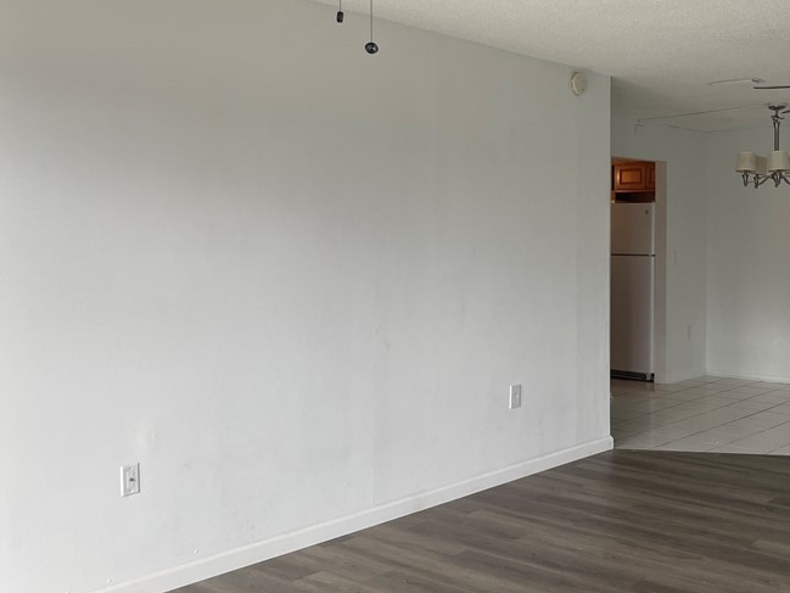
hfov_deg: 44.7
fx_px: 936
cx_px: 556
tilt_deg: +0.7
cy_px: 245
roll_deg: -0.1
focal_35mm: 41
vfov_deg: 35.1
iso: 64
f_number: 1.6
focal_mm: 4.2
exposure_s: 1/121
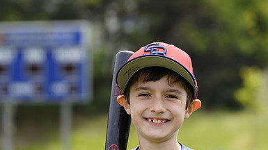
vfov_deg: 3.8
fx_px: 2244
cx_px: 134
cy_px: 184
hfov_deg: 6.8
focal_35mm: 316
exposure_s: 1/250
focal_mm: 200
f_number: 6.3
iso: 100
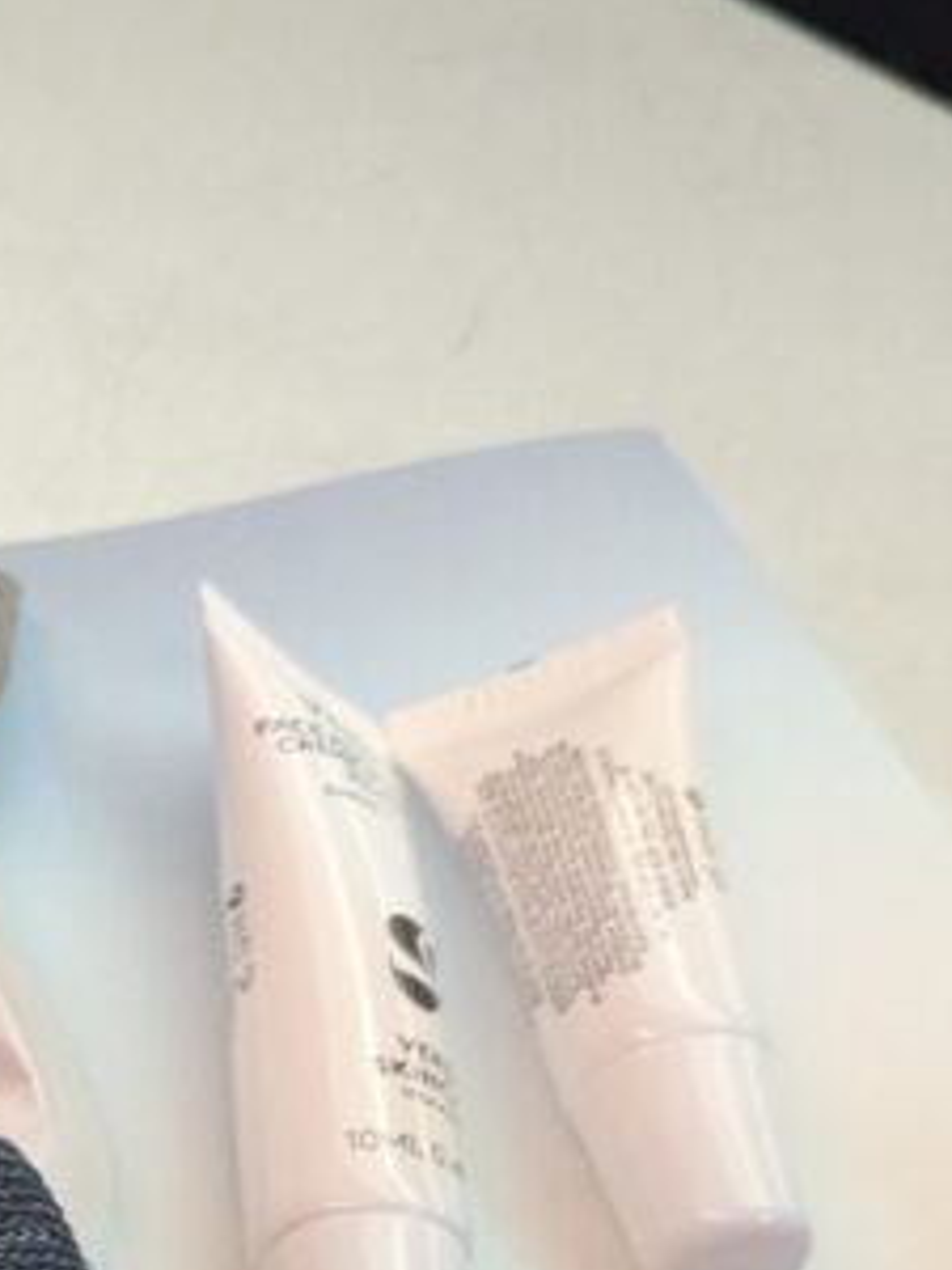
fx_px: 3007
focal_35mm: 82
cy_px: 1276
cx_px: -402
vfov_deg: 22.9
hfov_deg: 16.6
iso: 2623
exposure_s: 1/38.6
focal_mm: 6.81
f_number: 1.85
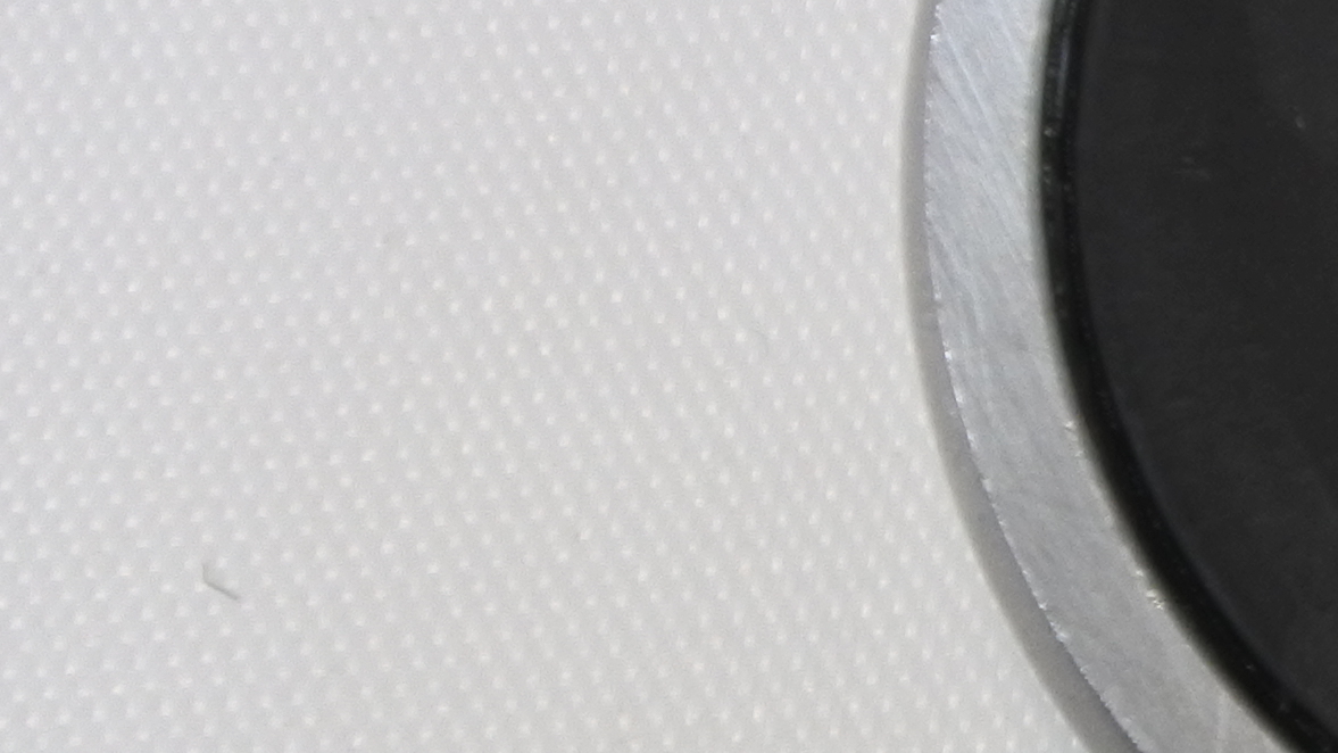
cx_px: 2901
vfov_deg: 5.4
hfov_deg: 9.0
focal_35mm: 223
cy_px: 317
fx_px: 7912
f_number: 4.5
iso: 400
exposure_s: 1/160
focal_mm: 16.8
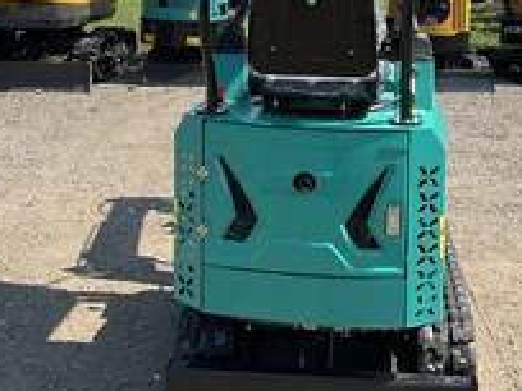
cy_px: 36
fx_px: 860
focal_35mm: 57
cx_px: 312
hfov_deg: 33.7
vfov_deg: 24.9
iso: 25
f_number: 1.8
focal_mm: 3
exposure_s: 1/1221
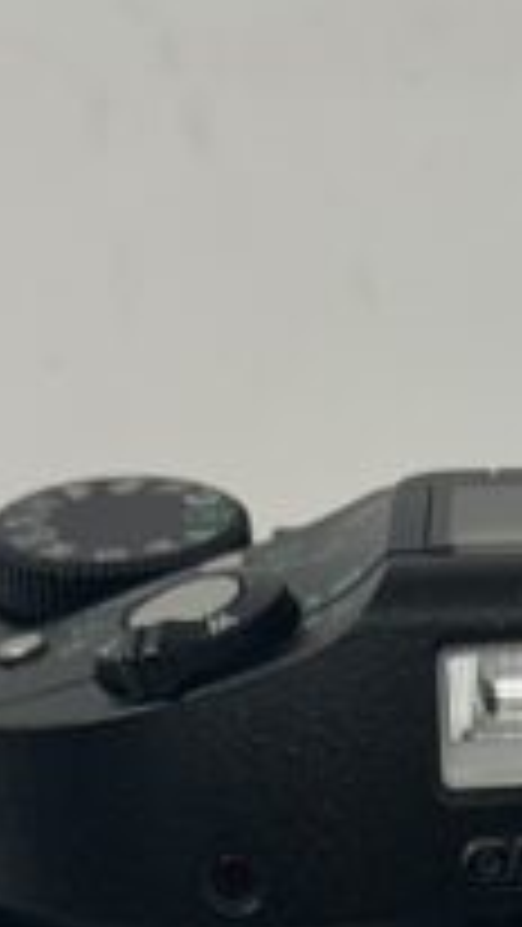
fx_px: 3614
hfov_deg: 8.2
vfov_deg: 12.9
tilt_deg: -37.8
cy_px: 1816
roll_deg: +0.3
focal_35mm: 147
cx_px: 684
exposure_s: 1/126
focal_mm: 5.7
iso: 32
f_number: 1.5
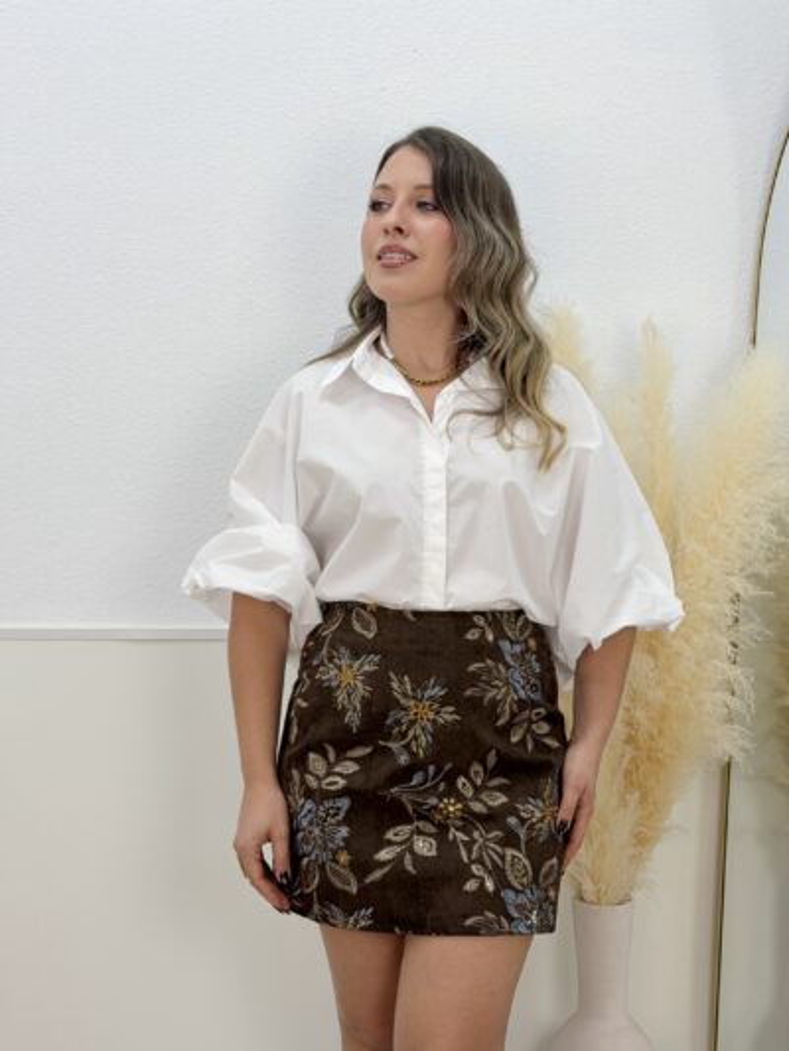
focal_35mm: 48
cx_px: 394
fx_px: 1458
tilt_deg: -3.5
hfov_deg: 30.3
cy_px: 526
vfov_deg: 39.6
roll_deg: -0.9
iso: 50
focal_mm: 6.76
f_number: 1.78
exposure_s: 1/162
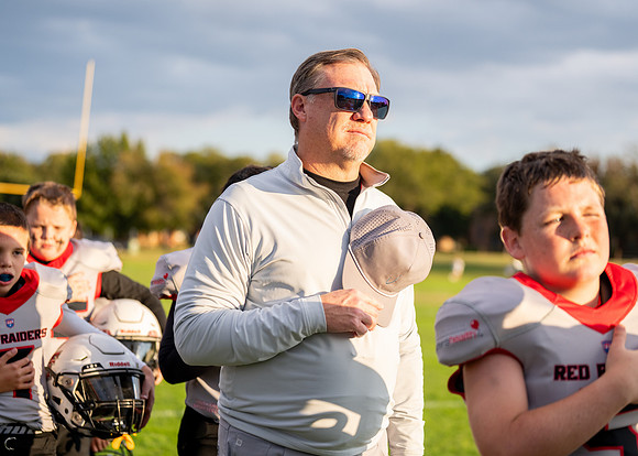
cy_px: 225
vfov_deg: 19.1
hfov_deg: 26.5
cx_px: 335
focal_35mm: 75
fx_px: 1354
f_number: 2.8
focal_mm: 70
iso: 400
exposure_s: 1/1600
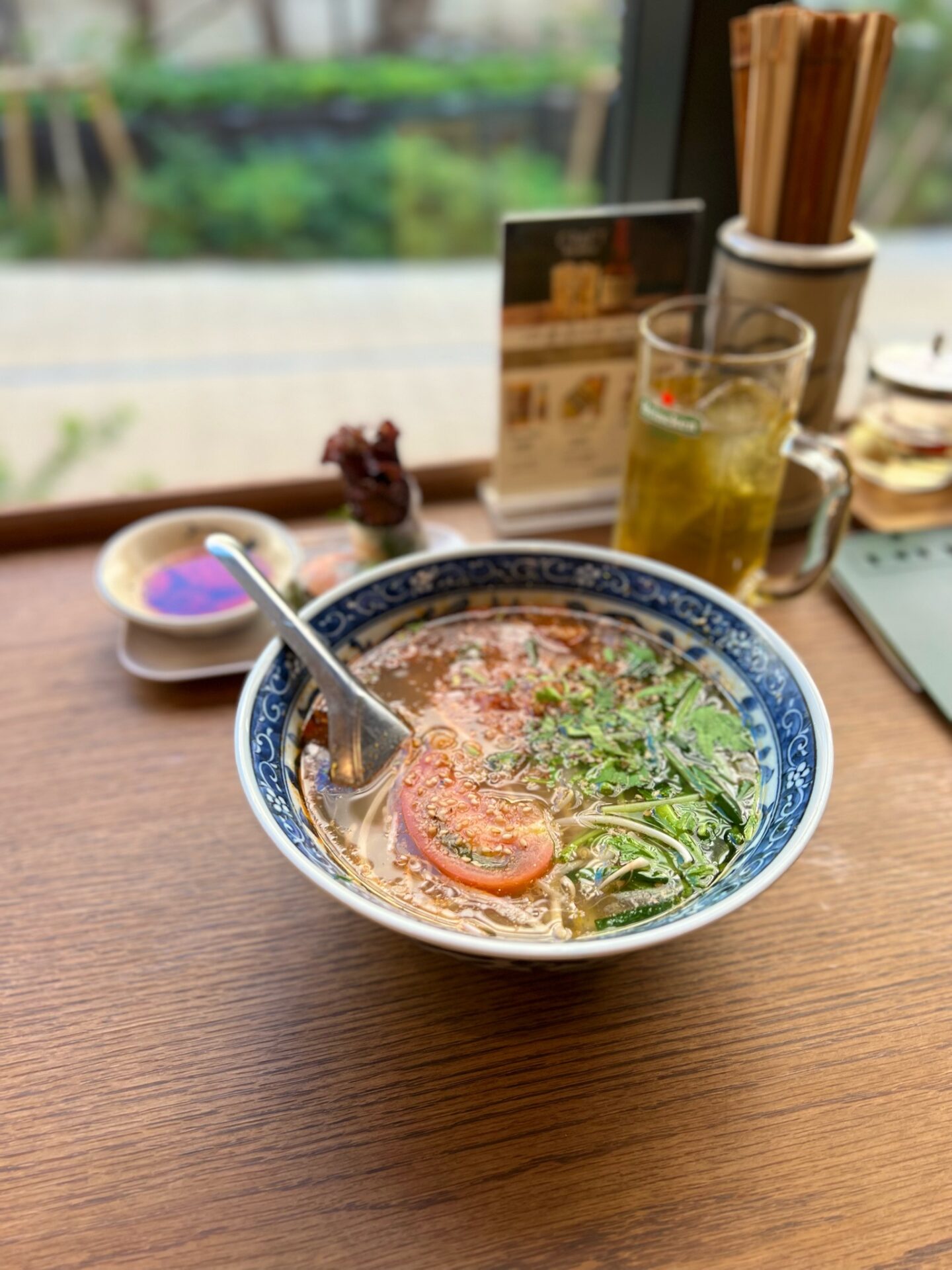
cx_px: 476
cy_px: 635
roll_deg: +0.2
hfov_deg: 53.1
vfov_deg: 67.3
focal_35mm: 26
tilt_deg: -38.5
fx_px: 953
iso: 40
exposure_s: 1/186
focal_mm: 5.7
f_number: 1.5
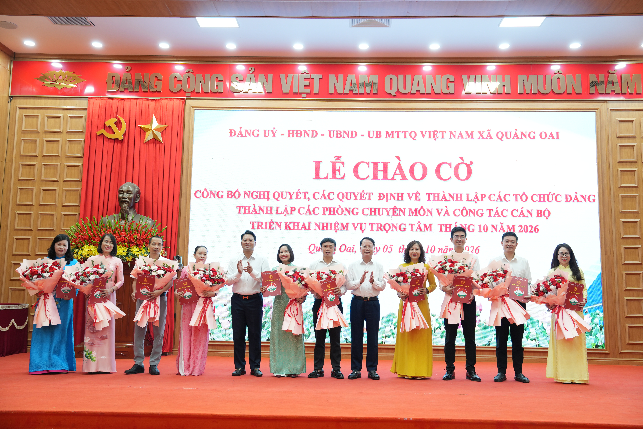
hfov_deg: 53.1
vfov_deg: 36.9
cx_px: 322
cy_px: 214
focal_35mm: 36
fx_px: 643
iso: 800
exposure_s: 1/80
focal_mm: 36
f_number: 3.2
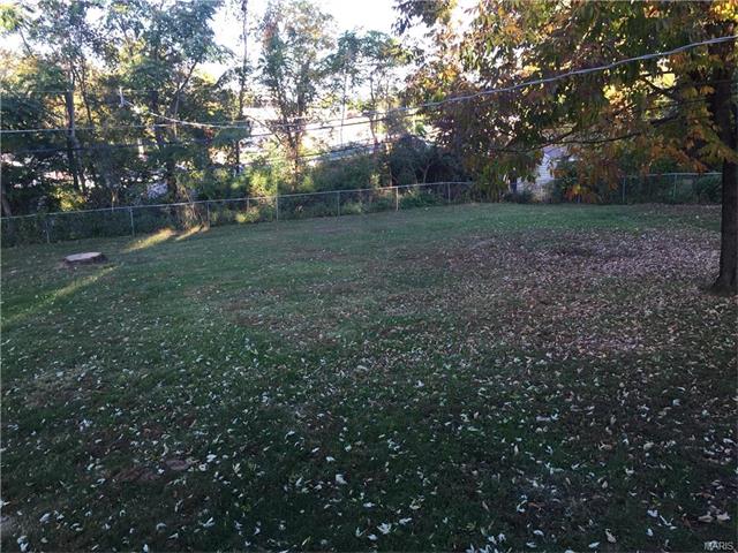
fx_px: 618
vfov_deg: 48.2
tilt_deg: -12.9
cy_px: 276
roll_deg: +0.3
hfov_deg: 61.7
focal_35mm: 29
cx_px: 369
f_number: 2.2
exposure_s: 1/120
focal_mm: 4.15
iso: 40
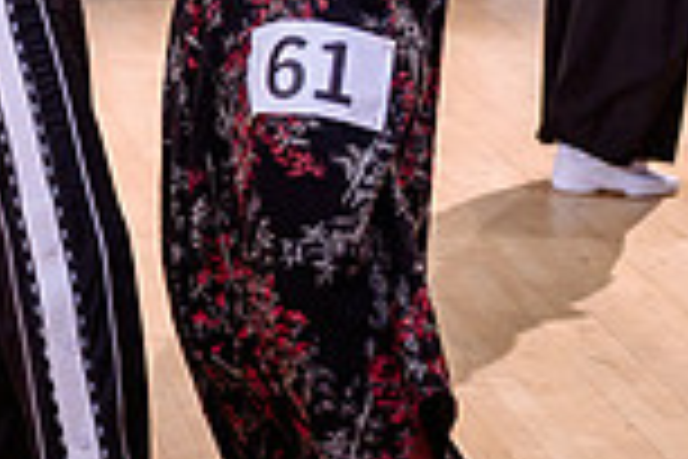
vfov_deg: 9.9
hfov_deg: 14.0
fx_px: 2618
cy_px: -35
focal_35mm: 137
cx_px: -337
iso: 1250
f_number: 2
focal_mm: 32
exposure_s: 1/250
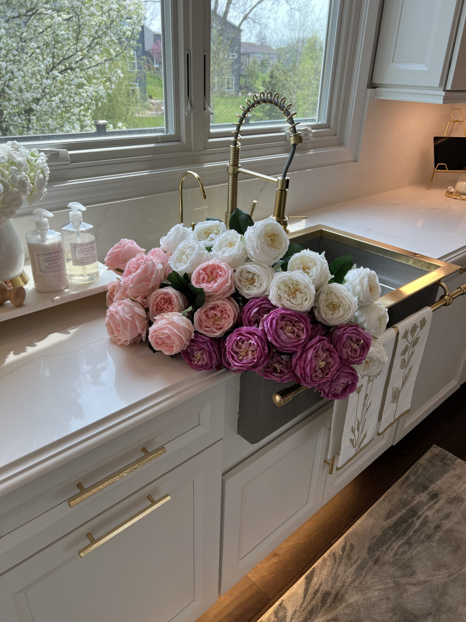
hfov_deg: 53.1
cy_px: 311
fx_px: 467
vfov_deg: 67.3
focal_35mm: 26
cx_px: 233
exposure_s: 1/389
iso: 50
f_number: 1.5
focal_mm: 5.7
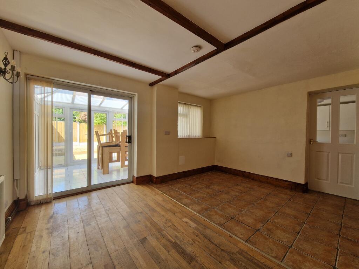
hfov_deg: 106.2
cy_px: 134
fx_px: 135
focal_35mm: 13
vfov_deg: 89.9
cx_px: 180
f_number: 2.2
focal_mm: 2.2
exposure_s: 1/50
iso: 64
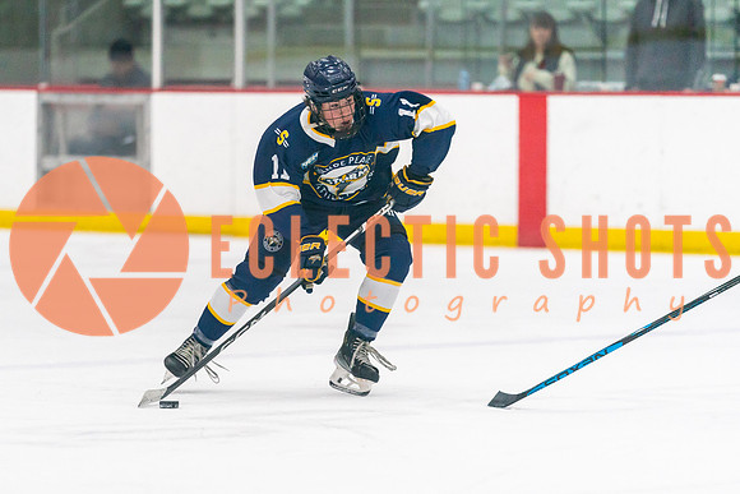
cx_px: 258
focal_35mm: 274
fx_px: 5643
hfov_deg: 7.5
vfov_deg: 5.0
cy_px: 281
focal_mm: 200
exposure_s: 1/1250
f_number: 2.8
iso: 3200
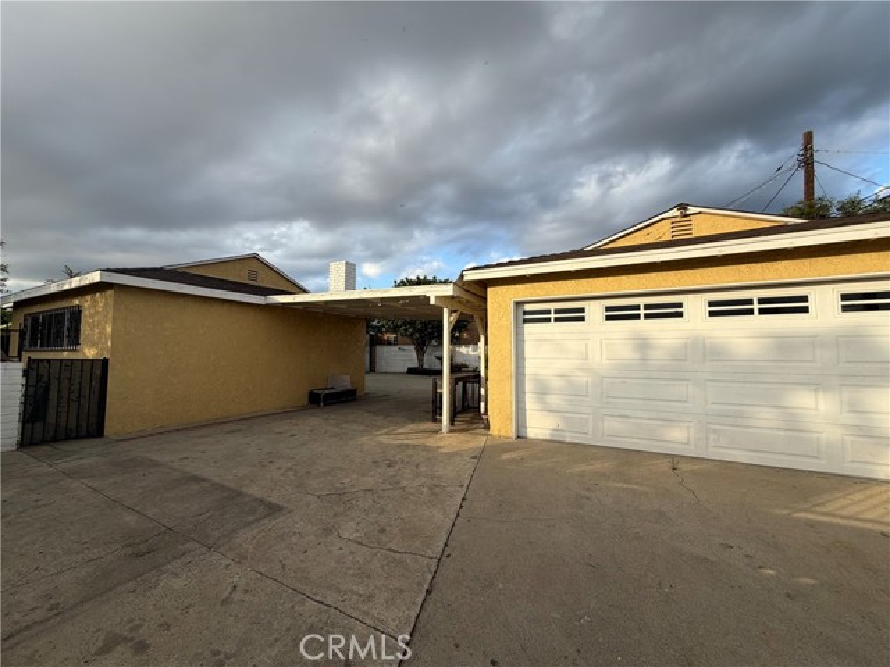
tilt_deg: +3.7
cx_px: 445
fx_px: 360
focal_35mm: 14
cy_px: 334
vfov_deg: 85.7
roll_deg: +0.3
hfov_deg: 102.1
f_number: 2.2
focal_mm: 2.22
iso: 40
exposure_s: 1/554
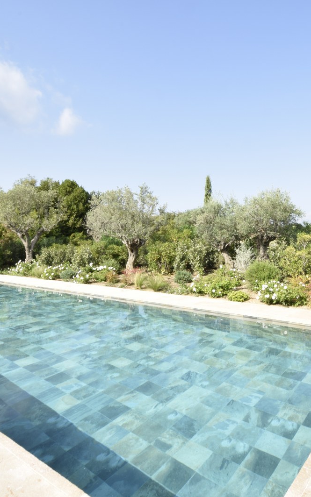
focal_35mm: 23
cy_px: 249
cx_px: 191
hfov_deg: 52.5
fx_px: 312
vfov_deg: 77.2
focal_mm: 10
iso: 100
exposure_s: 1/15
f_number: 22
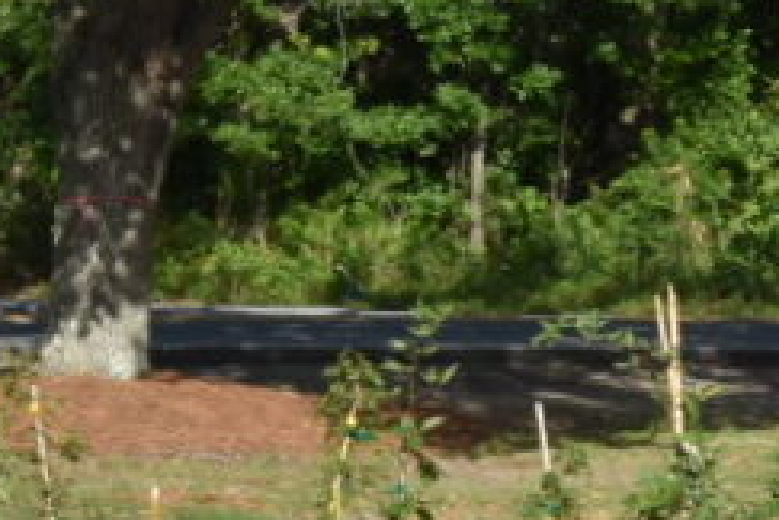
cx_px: -1529
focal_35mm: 265
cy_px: 324
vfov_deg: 5.2
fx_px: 5734
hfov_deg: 7.0
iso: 200
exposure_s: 1/500
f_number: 10
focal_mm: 28
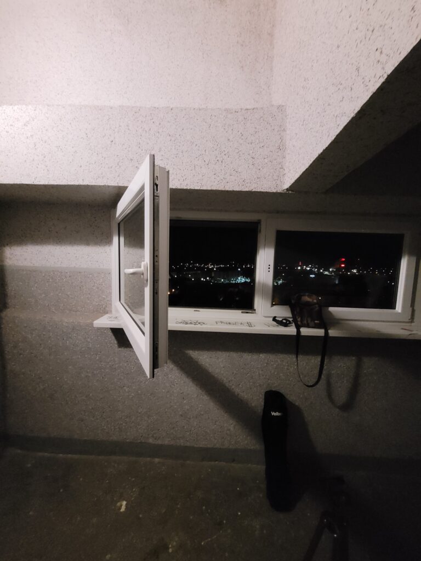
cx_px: 210
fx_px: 211
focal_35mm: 13
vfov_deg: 106.2
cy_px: 280
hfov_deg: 89.9
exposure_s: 1/25
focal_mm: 1.74
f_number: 2.2
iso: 1250
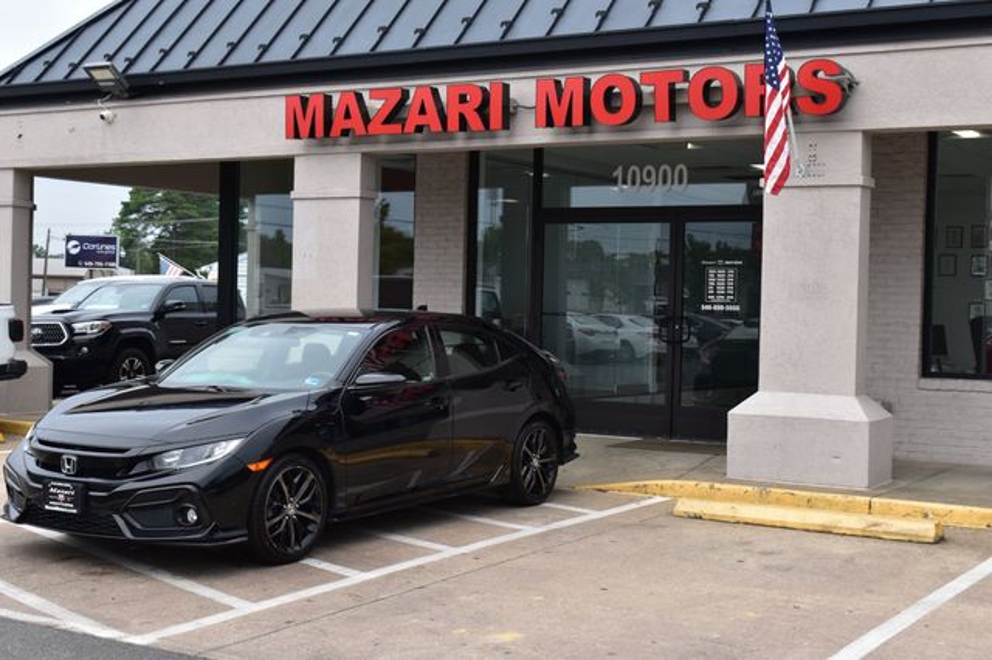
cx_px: 496
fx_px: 1446
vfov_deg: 25.7
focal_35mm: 52
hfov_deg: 37.9
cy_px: 330
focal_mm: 35
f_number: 10
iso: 400
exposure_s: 1/250
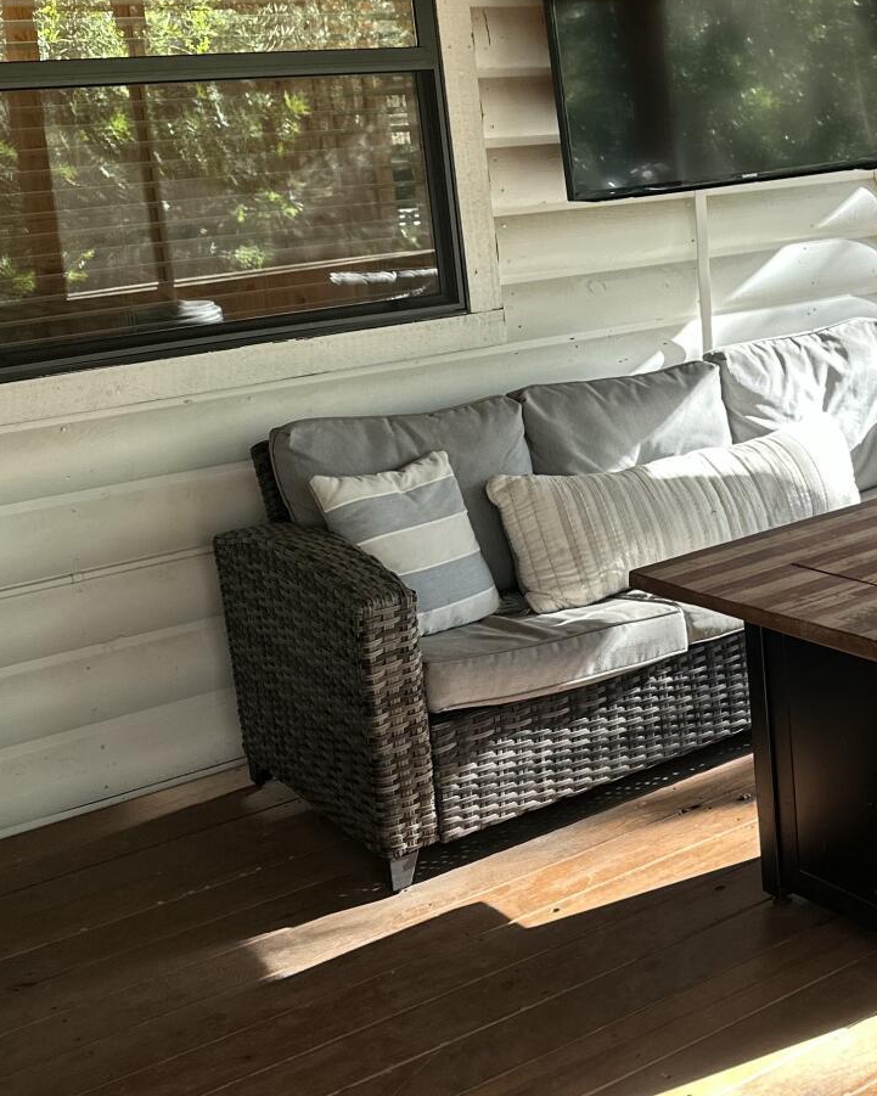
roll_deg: +4.1
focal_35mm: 52
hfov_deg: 27.5
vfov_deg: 35.6
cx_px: 876
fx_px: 1687
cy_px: 345
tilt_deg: -9.2
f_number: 1.78
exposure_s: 1/121
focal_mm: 6.86
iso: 160
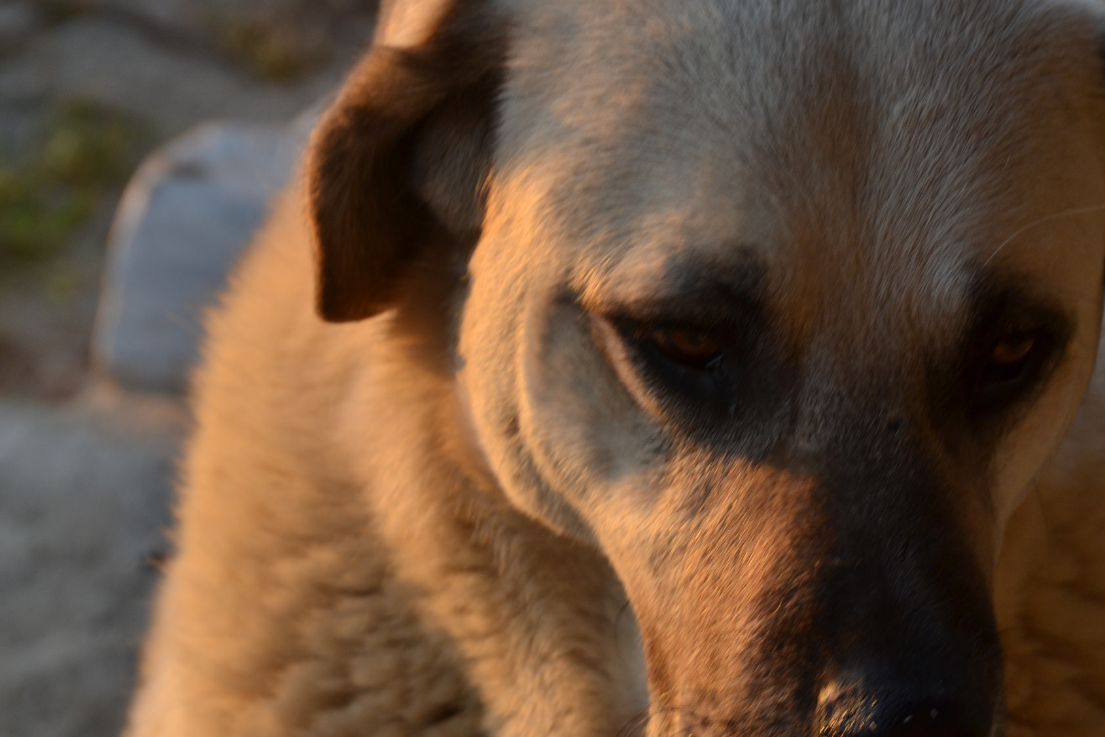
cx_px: 618
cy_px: 417
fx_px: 6476
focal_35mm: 211
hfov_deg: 9.8
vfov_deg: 6.5
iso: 200
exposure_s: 1/50
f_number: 13
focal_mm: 116
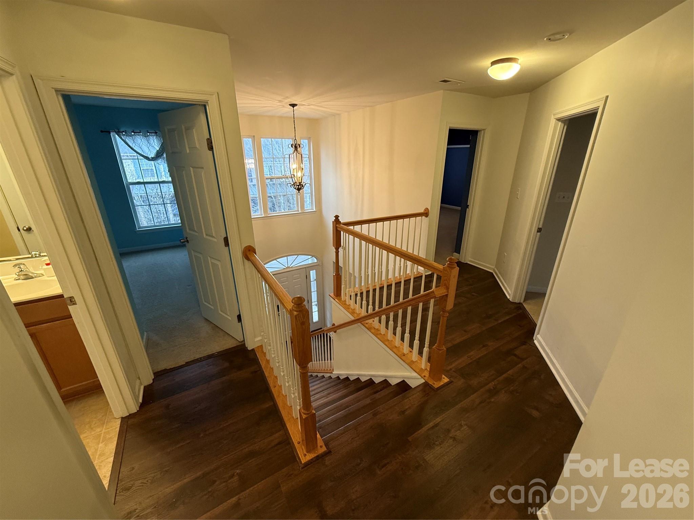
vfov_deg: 85.7
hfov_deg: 102.1
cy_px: 260
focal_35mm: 14
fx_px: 281
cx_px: 347
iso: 250
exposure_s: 1/120
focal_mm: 2.22
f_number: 2.2
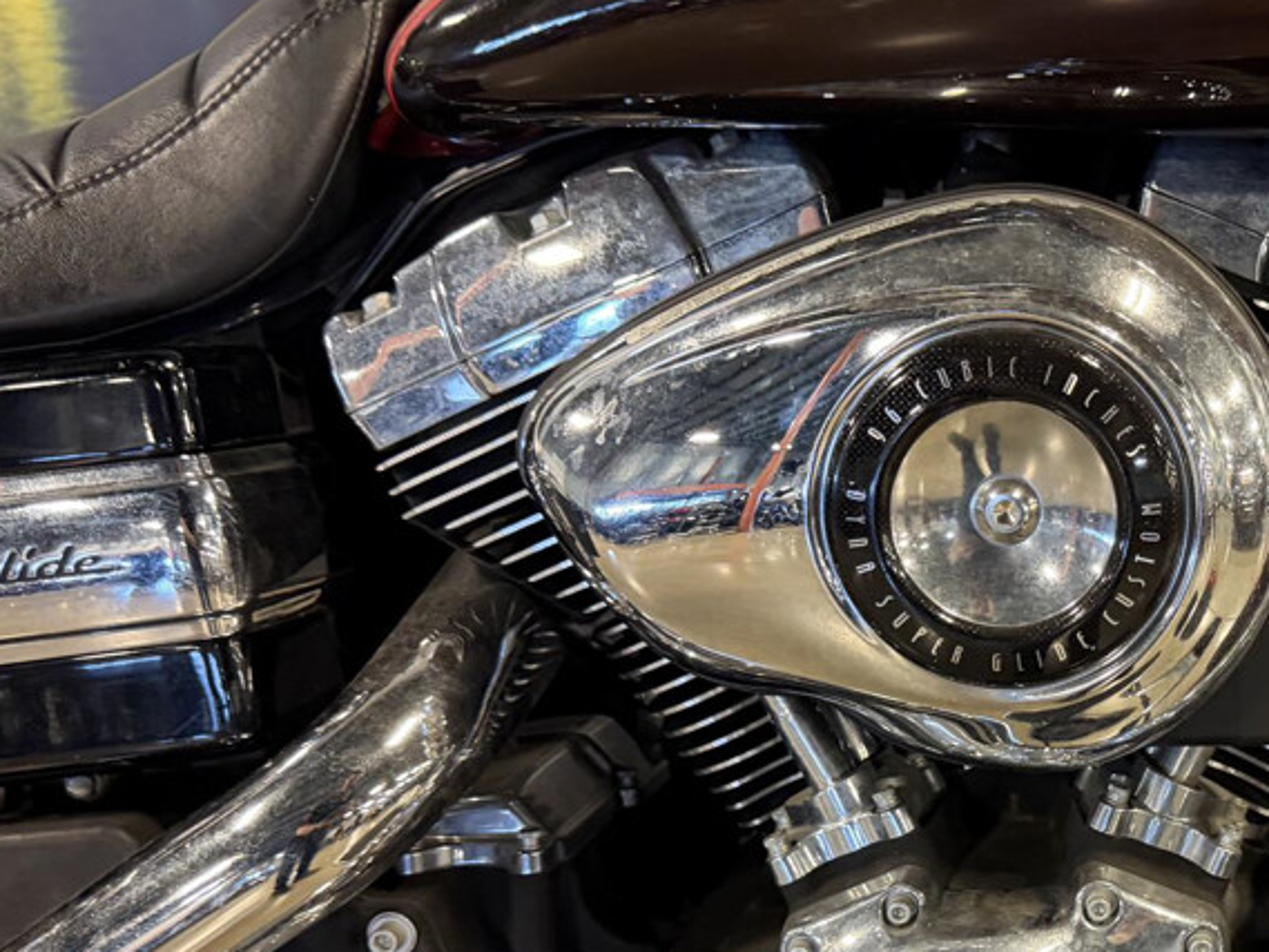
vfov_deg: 31.7
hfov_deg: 39.7
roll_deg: -1.3
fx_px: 1650
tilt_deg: -26.6
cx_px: 1081
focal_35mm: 45
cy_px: 698
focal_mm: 6.76
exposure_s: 1/60
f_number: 1.78
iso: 500
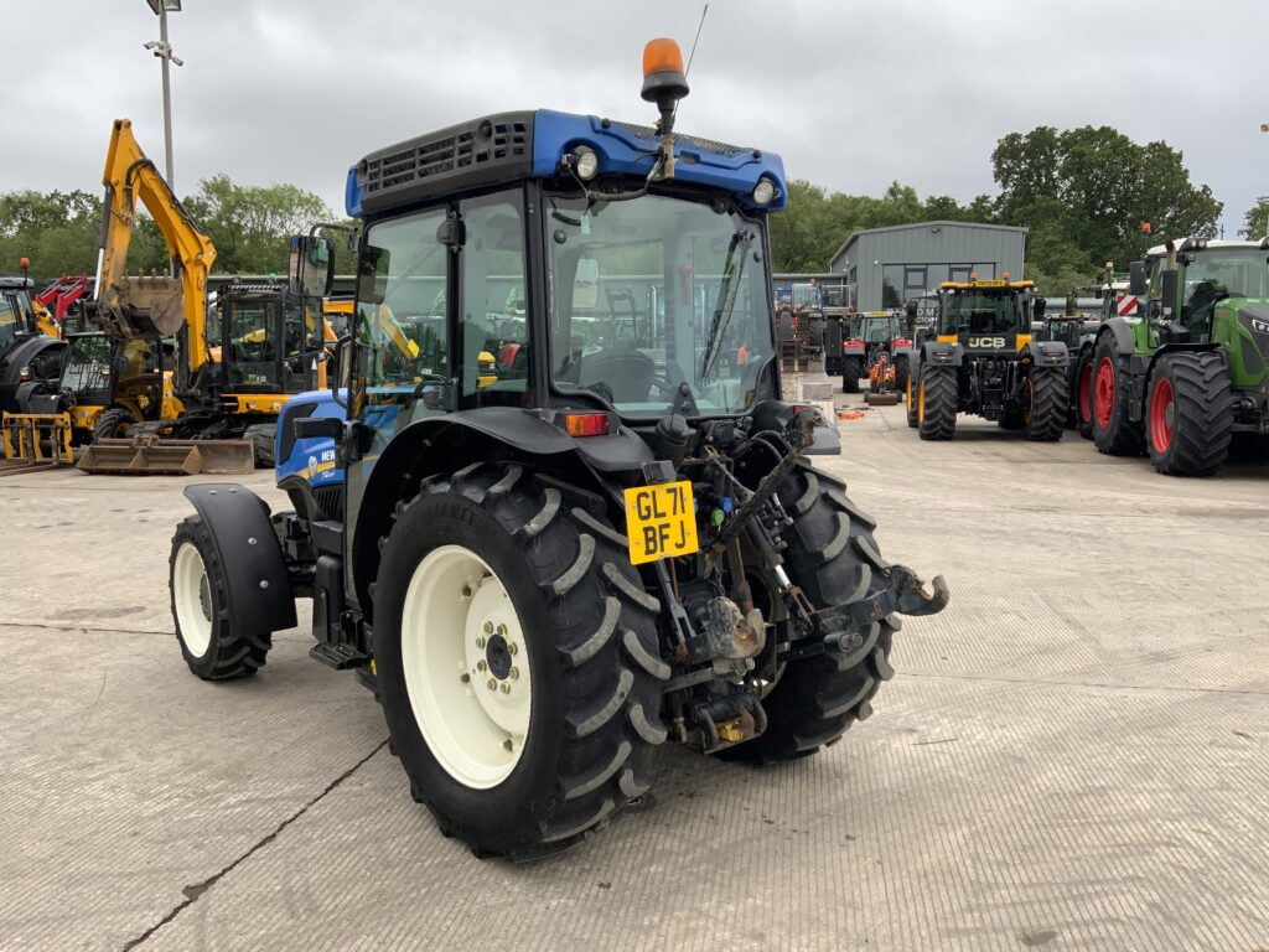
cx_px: 634
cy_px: 476
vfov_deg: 48.2
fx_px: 1063
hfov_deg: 61.7
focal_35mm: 29
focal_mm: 3
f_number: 1.8
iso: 16
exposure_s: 1/333
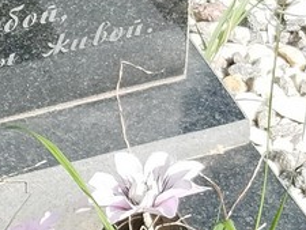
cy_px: -61
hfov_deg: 16.7
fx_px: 973
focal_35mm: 110
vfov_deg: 13.1
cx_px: -109
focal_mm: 5.31
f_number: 1.7
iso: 50
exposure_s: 1/300
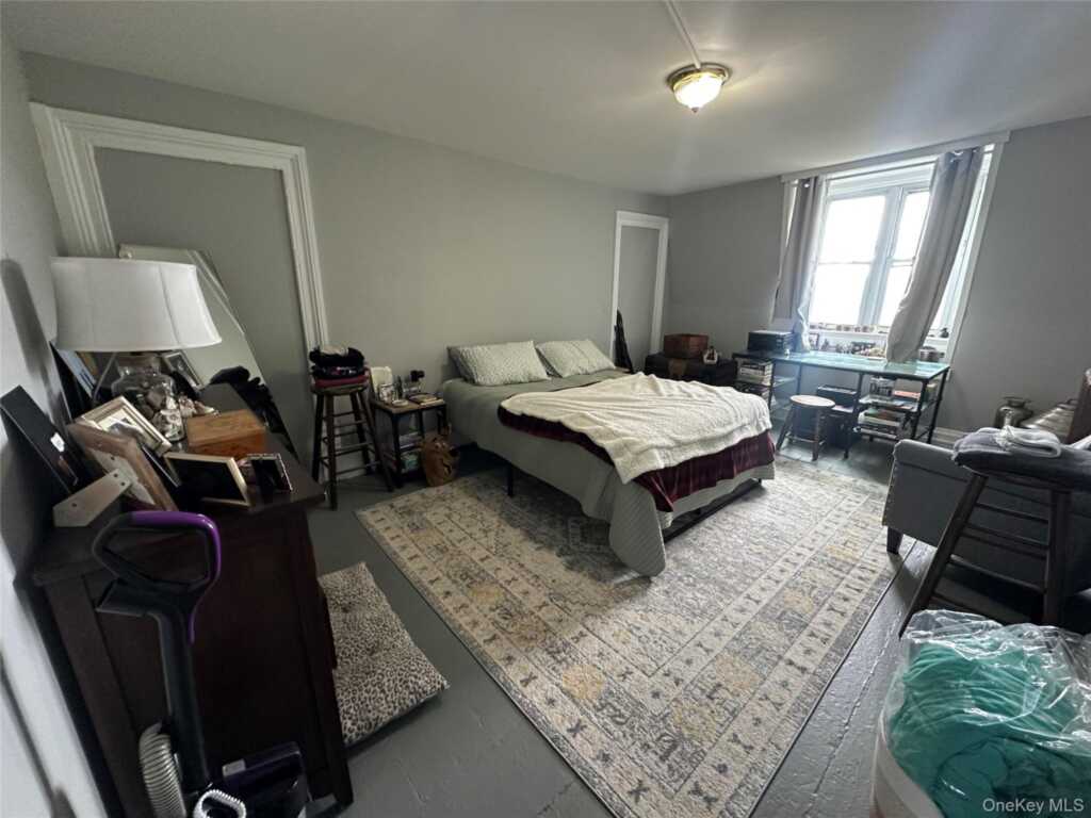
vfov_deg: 85.7
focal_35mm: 14
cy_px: 409
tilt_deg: -11.7
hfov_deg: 102.1
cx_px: 546
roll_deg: +0.2
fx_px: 441
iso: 320
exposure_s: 1/60
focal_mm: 2.22
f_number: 2.2
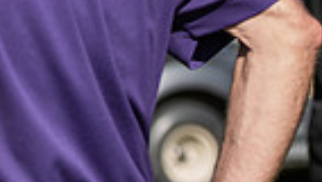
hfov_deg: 5.4
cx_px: -286
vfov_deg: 3.1
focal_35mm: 395
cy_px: -119
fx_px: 3374
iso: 100
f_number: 3.5
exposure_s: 1/640
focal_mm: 92
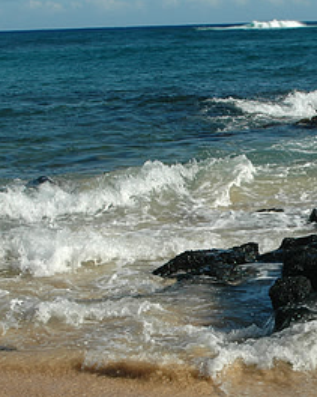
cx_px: 334
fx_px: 1232
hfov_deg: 14.4
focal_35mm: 105
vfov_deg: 18.2
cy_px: 263
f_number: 10
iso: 250
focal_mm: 34
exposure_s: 1/500
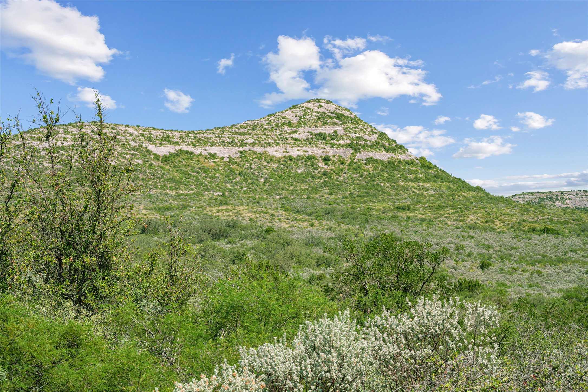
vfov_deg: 20.3
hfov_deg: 30.1
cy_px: 196
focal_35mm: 67
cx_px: 294
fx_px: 1094
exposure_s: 1/100
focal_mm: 67
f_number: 11
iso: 64
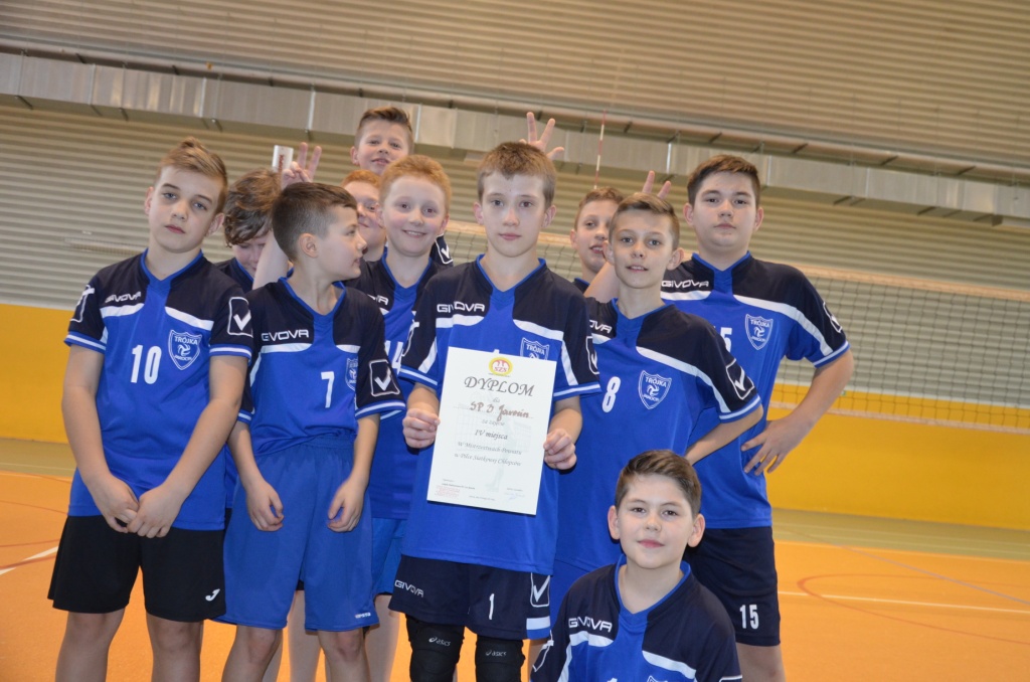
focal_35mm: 42
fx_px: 1199
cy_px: 341
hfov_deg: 46.5
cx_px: 515
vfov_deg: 31.7
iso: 1600
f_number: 4
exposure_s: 1/60
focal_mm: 28
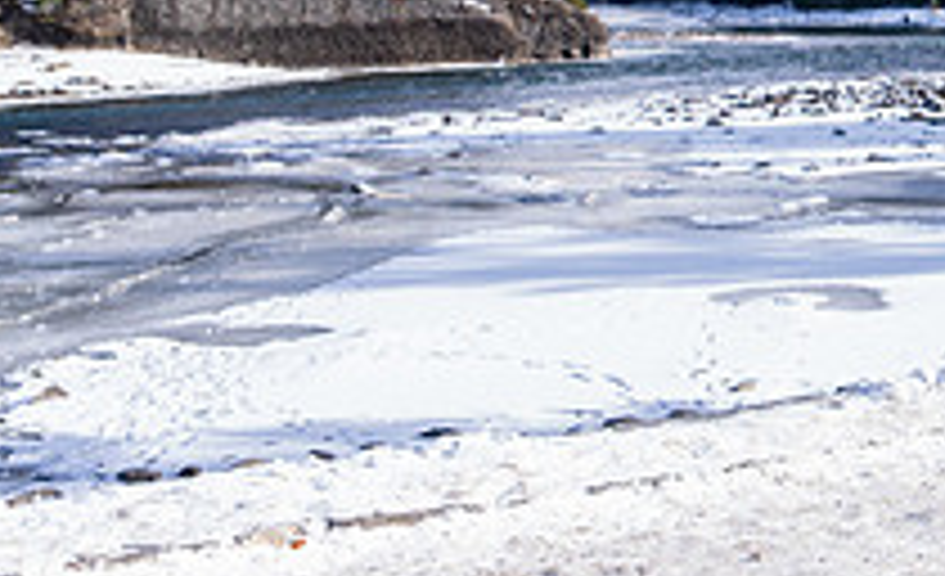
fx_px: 2021
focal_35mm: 79
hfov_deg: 24.8
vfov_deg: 16.0
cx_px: 998
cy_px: 73
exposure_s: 1/400
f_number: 3.5
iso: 50
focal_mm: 24
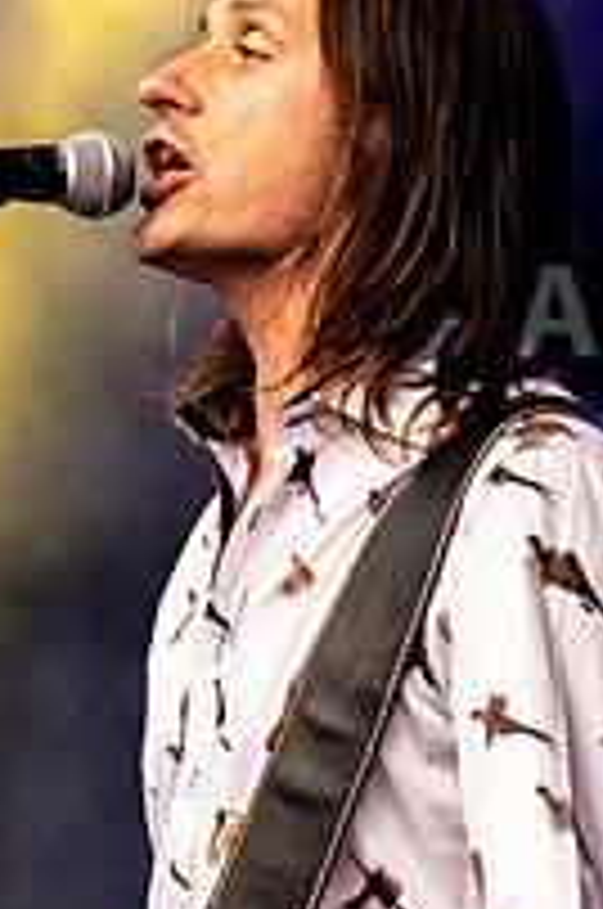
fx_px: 18756
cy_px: 554
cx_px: 286
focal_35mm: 744
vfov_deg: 2.8
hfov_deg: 1.8
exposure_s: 1/640
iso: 1000
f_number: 5
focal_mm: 200
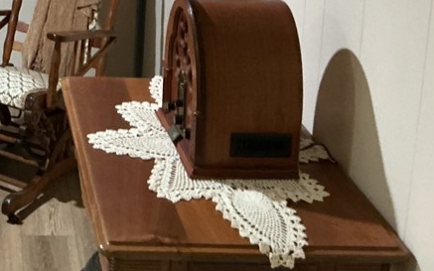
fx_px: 851
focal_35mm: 72
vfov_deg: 17.2
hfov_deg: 26.9
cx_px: -10
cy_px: -68
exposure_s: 1/30
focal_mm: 3
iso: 400
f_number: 1.8
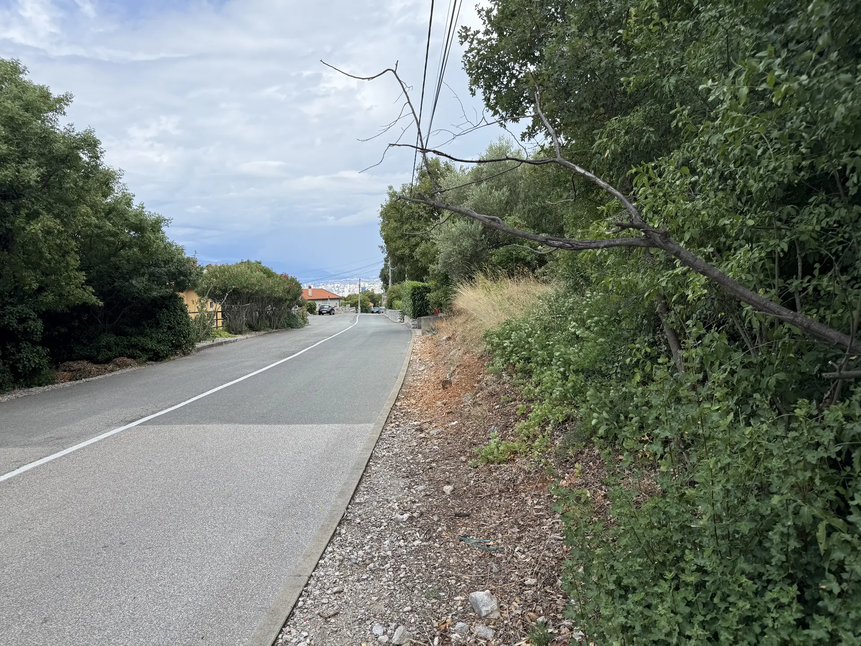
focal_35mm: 24
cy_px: 323
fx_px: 597
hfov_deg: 71.6
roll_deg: -0.1
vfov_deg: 56.8
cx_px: 430
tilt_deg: -3.0
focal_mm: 6.76
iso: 80
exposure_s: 1/2907
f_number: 1.78
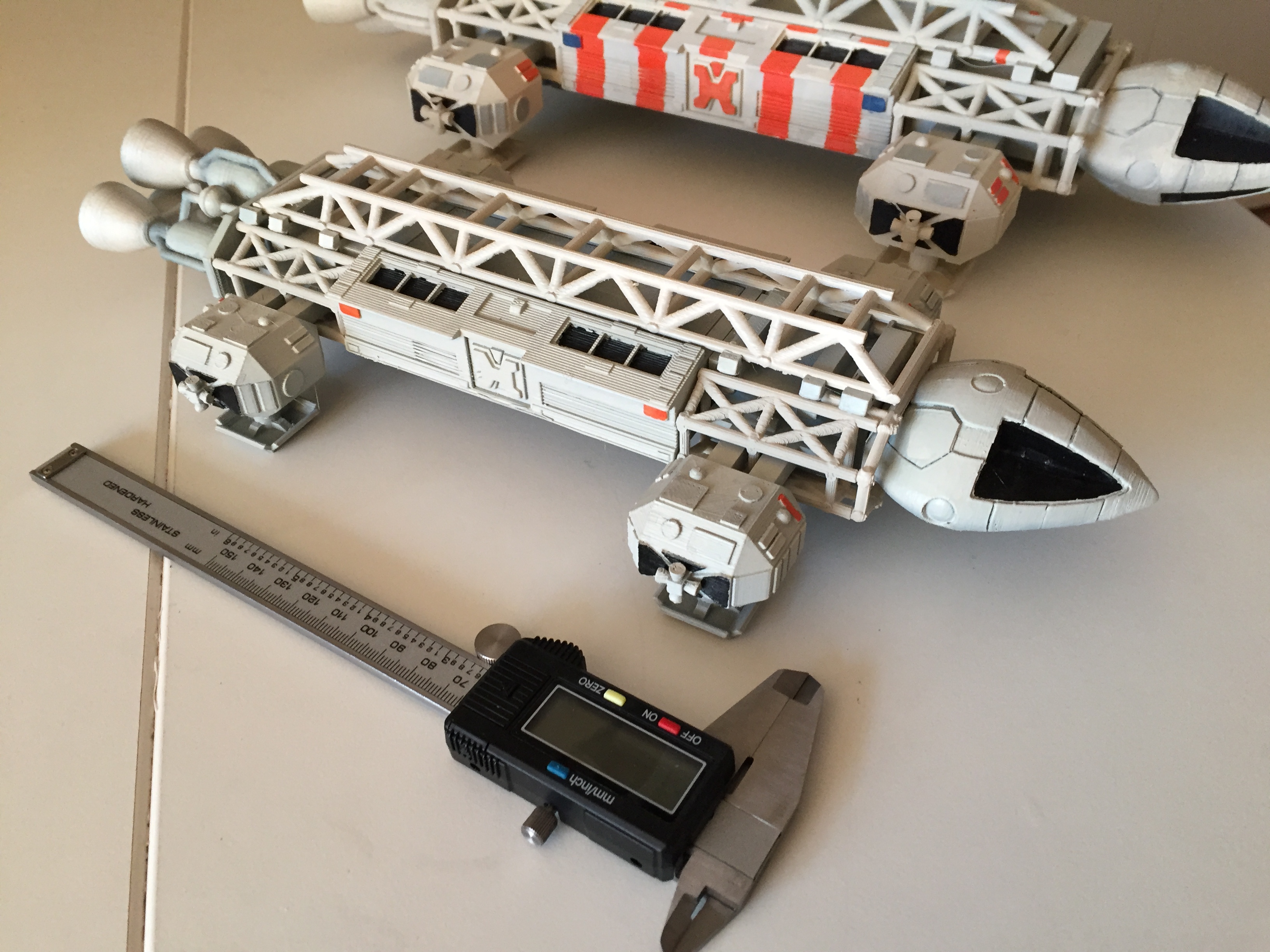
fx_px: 1064
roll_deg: +2.3
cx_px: 635
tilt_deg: -43.6
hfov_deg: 61.7
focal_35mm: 29
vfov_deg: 48.2
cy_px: 476
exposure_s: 1/33
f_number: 2.2
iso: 160
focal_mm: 4.15
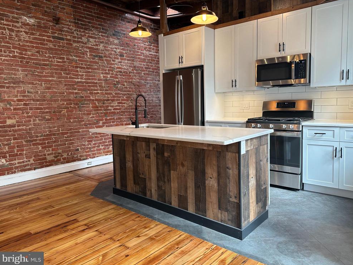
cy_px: 128
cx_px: 183
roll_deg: +1.2
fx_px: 255
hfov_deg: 69.4
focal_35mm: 25
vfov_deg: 54.9
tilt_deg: -5.6
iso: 100
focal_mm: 6.86
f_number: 1.78
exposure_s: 1/120
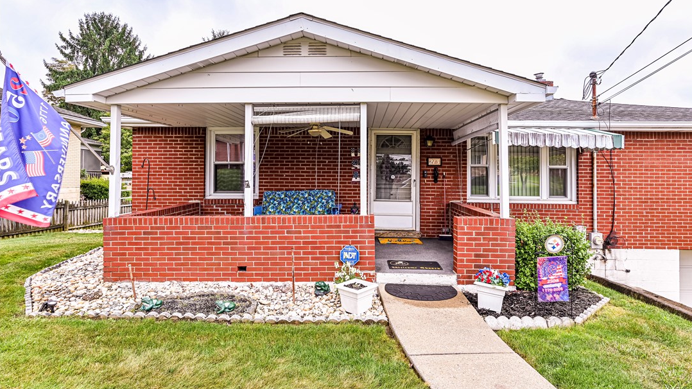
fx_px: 358
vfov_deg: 56.7
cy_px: 165
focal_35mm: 20
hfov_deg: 88.0
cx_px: 348
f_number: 7.1
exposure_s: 1/50
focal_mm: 18.5
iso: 100
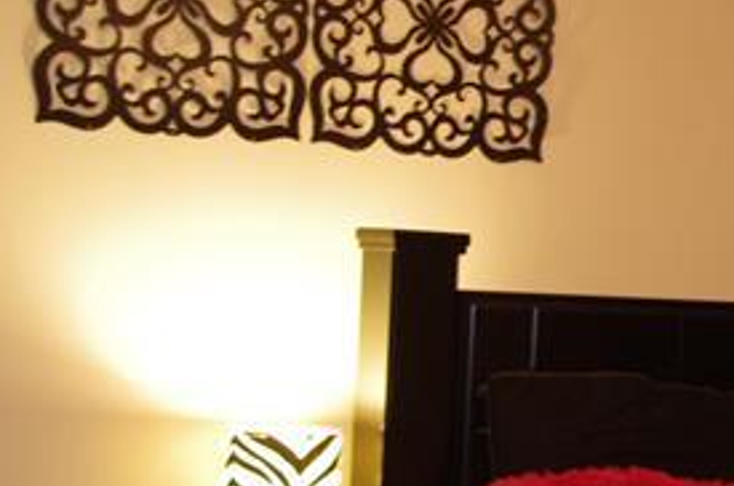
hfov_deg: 18.4
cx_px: 811
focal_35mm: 107
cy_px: 318
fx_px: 2177
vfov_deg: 12.7
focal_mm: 18
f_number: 4
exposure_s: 1/20
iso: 800
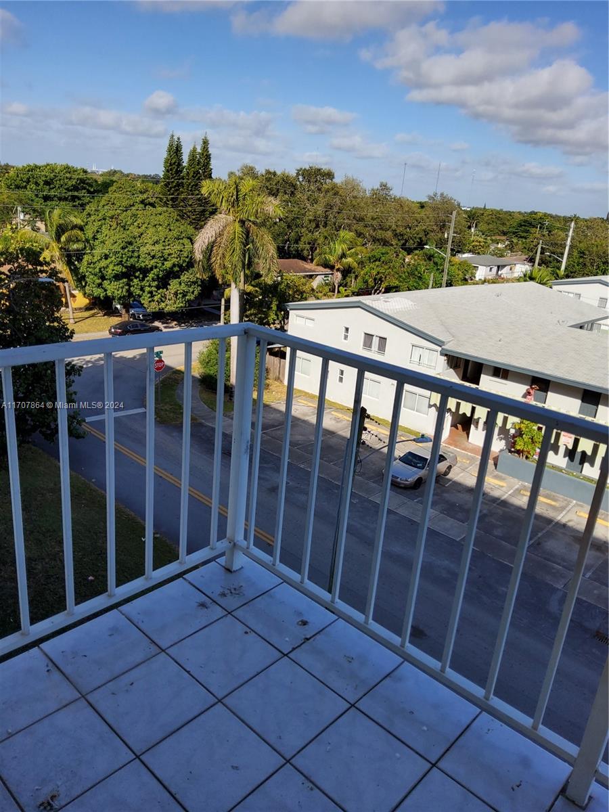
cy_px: 406
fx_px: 610
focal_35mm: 26
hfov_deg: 53.1
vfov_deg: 67.3
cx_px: 304
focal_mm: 3.08
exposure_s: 1/1129
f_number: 2
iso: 50
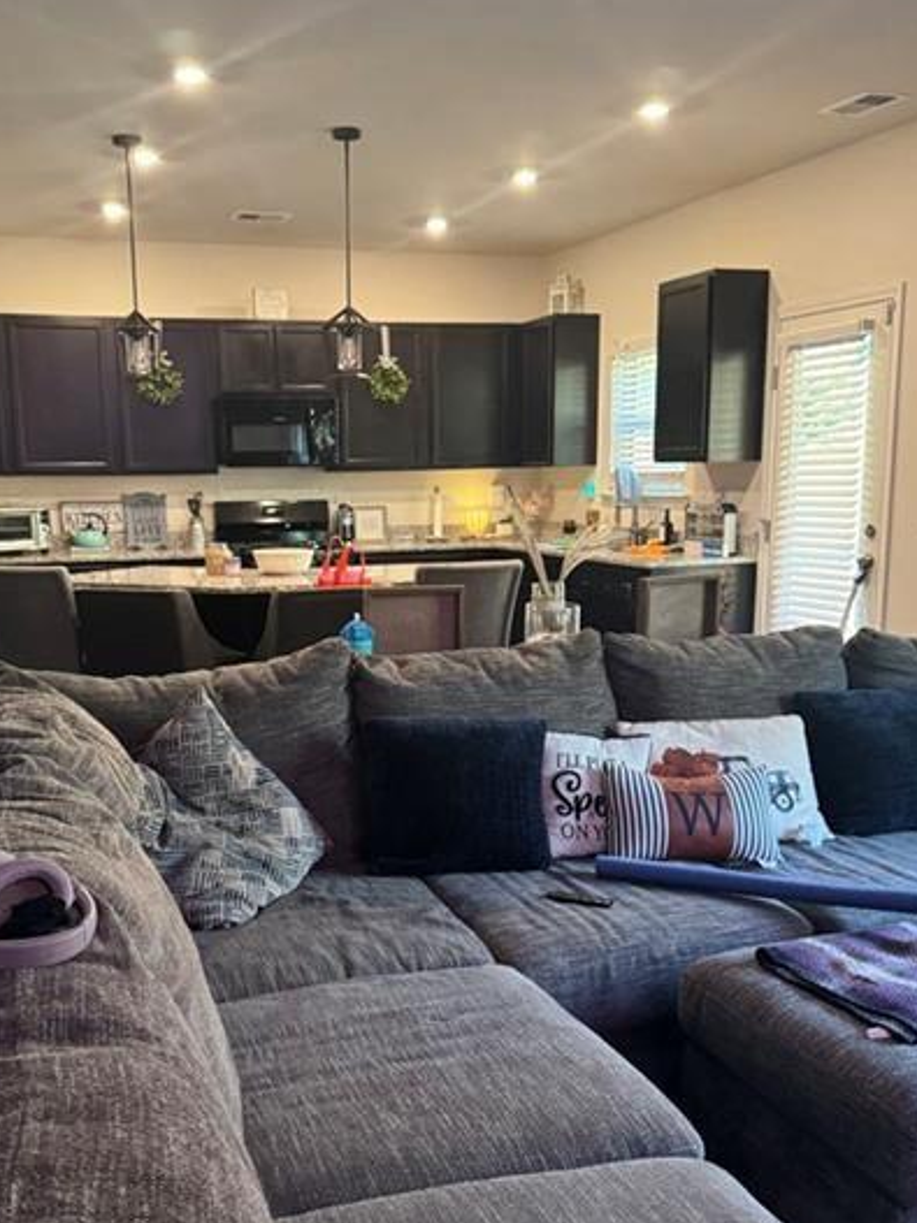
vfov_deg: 52.3
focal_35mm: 35
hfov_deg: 40.5
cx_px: 371
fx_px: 1237
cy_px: 724
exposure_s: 1/60
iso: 640
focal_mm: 6.76
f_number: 1.78
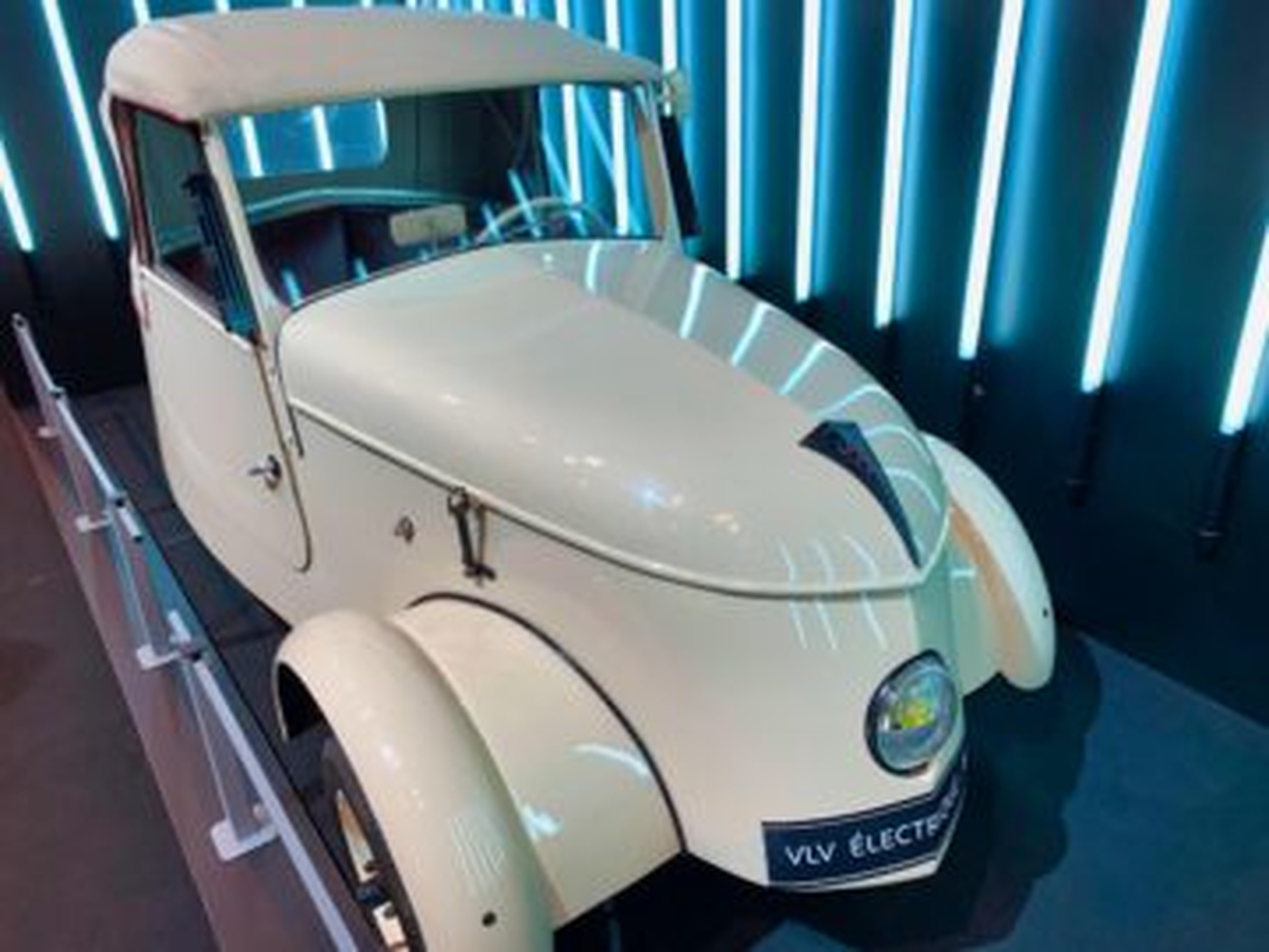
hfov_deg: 67.3
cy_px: 476
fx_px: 953
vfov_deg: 53.1
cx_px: 634
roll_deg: +2.7
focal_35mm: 26
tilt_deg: -25.8
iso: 25
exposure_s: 1/111
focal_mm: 4.25
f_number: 1.8
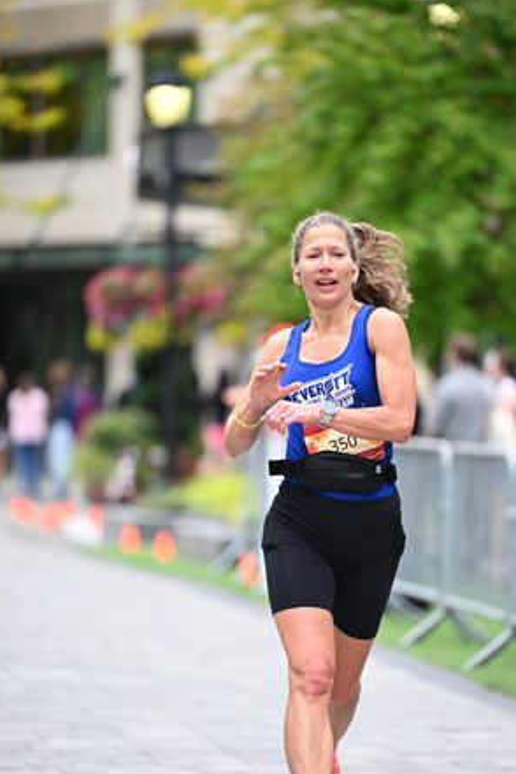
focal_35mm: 237
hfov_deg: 5.8
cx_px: 305
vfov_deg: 8.7
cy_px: 446
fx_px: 5095
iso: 800
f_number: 2.8
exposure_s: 1/1600
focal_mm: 190
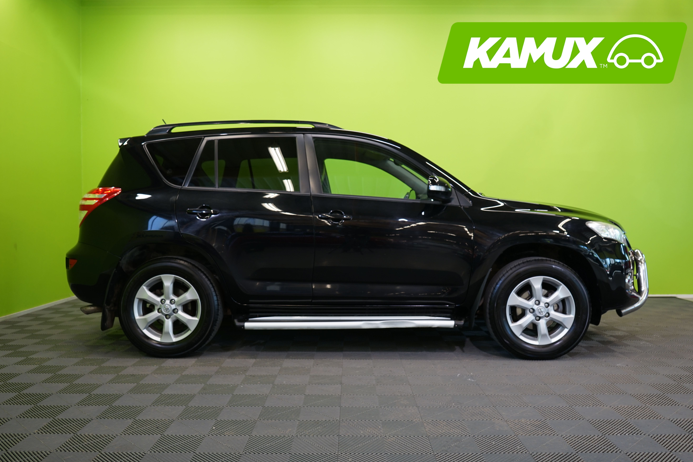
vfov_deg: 41.1
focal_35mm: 32
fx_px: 616
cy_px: 238
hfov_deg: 58.7
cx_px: 348
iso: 400
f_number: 5.6
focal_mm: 31
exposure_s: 1/30
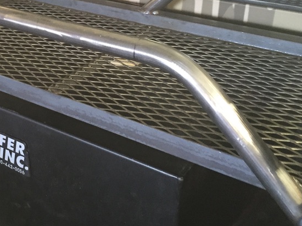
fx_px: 471
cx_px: 58
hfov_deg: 34.4
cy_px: 58
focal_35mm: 54
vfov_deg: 26.7
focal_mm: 4.15
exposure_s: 1/30
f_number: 2.2
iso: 250
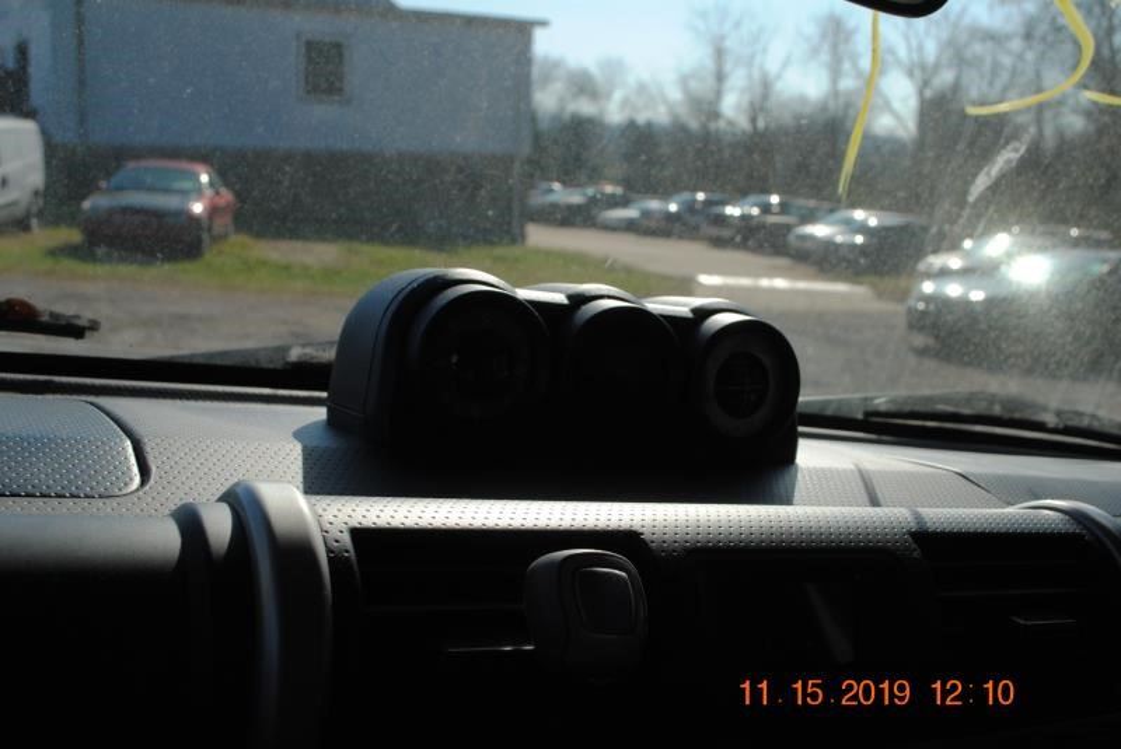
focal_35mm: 39
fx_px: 1215
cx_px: 560
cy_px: 374
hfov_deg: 49.5
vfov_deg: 34.3
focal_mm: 26
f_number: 8
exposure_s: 1/250
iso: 100
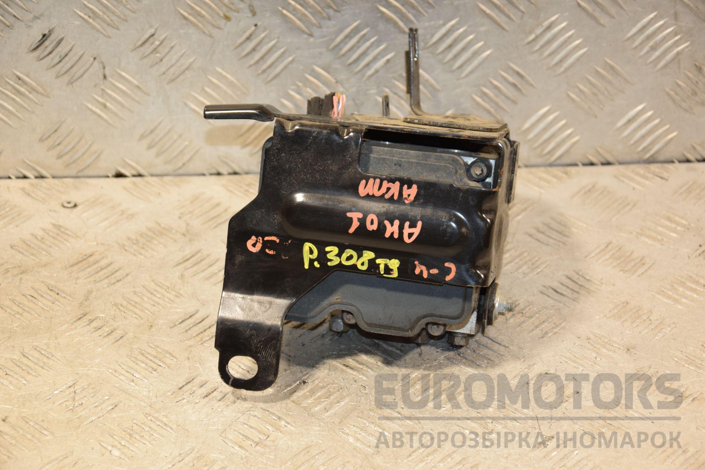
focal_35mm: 93
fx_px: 1821
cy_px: 235
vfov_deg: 14.7
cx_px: 352
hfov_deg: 21.9
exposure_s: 1/200
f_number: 5.3
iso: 800
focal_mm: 62
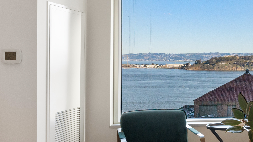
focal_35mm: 62
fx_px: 416
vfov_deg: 19.4
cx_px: 274
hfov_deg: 30.5
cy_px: 72
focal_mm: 18
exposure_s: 1/25
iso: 400
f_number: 9
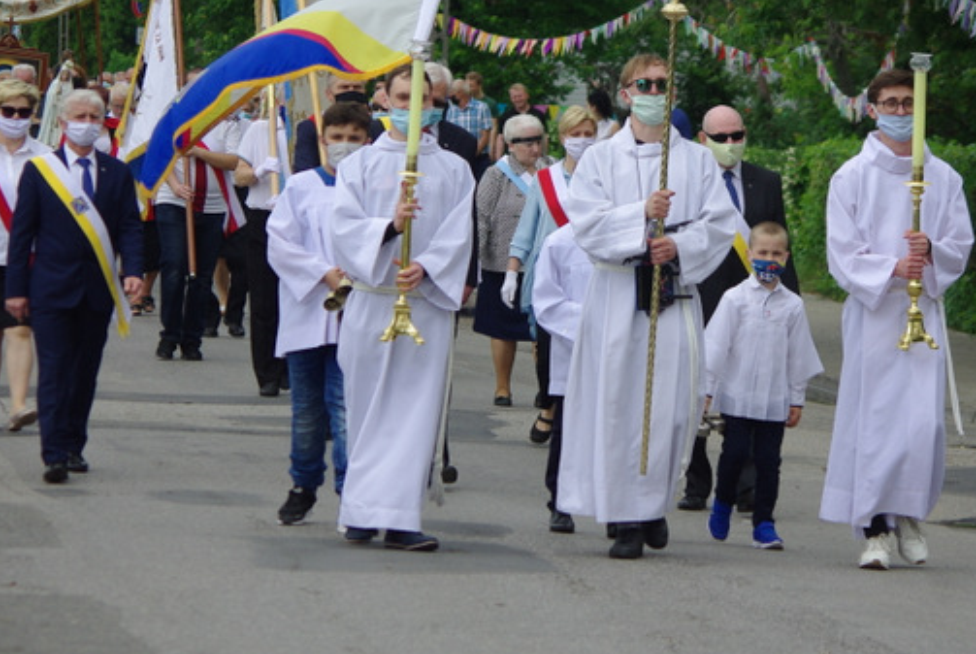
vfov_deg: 6.1
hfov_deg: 9.1
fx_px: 6136
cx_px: 600
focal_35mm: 226
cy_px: 256
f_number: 4.5
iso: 140
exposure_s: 1/750
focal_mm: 95
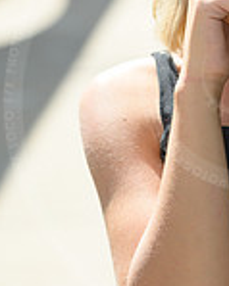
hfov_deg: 6.4
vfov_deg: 8.0
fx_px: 2044
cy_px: 109
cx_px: 263
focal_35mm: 241
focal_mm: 85
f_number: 3.2
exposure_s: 1/800
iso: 160
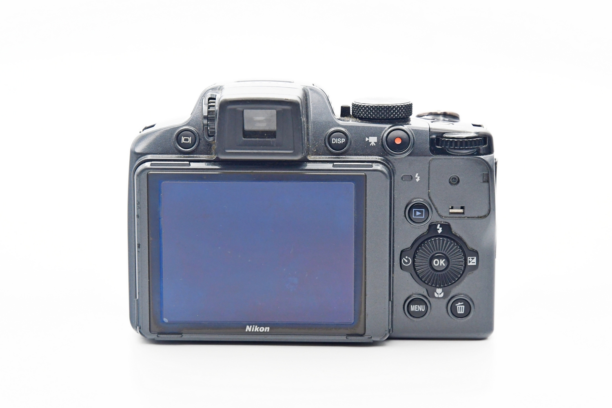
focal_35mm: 99
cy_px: 204
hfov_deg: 20.6
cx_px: 306
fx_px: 1683
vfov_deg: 13.8
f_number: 8
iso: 1250
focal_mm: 66
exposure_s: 1/125
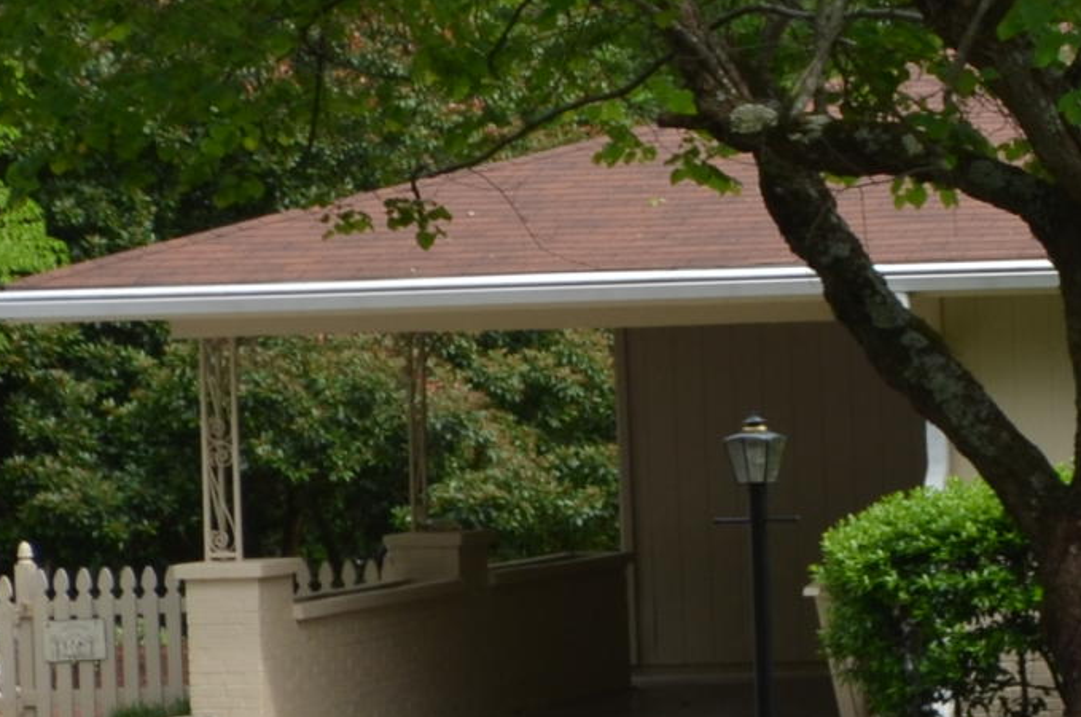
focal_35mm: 159
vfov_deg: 8.6
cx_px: 2187
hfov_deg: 11.6
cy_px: 343
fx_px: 4765
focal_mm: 24
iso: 200
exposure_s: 1/200
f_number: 7.1
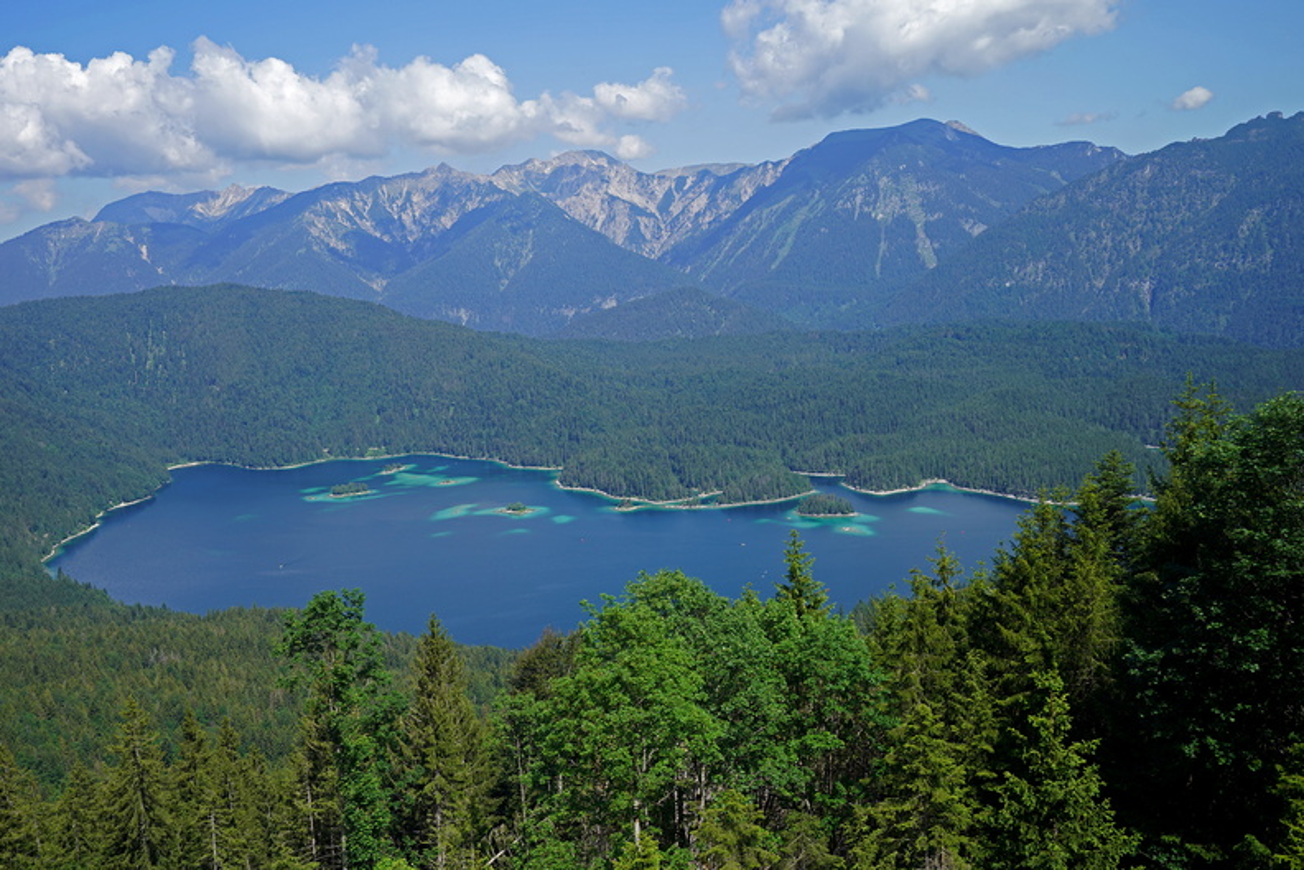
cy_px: 435
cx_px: 652
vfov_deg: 37.9
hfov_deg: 54.4
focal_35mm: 35
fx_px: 1268
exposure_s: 1/250
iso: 100
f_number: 4.5
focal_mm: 35
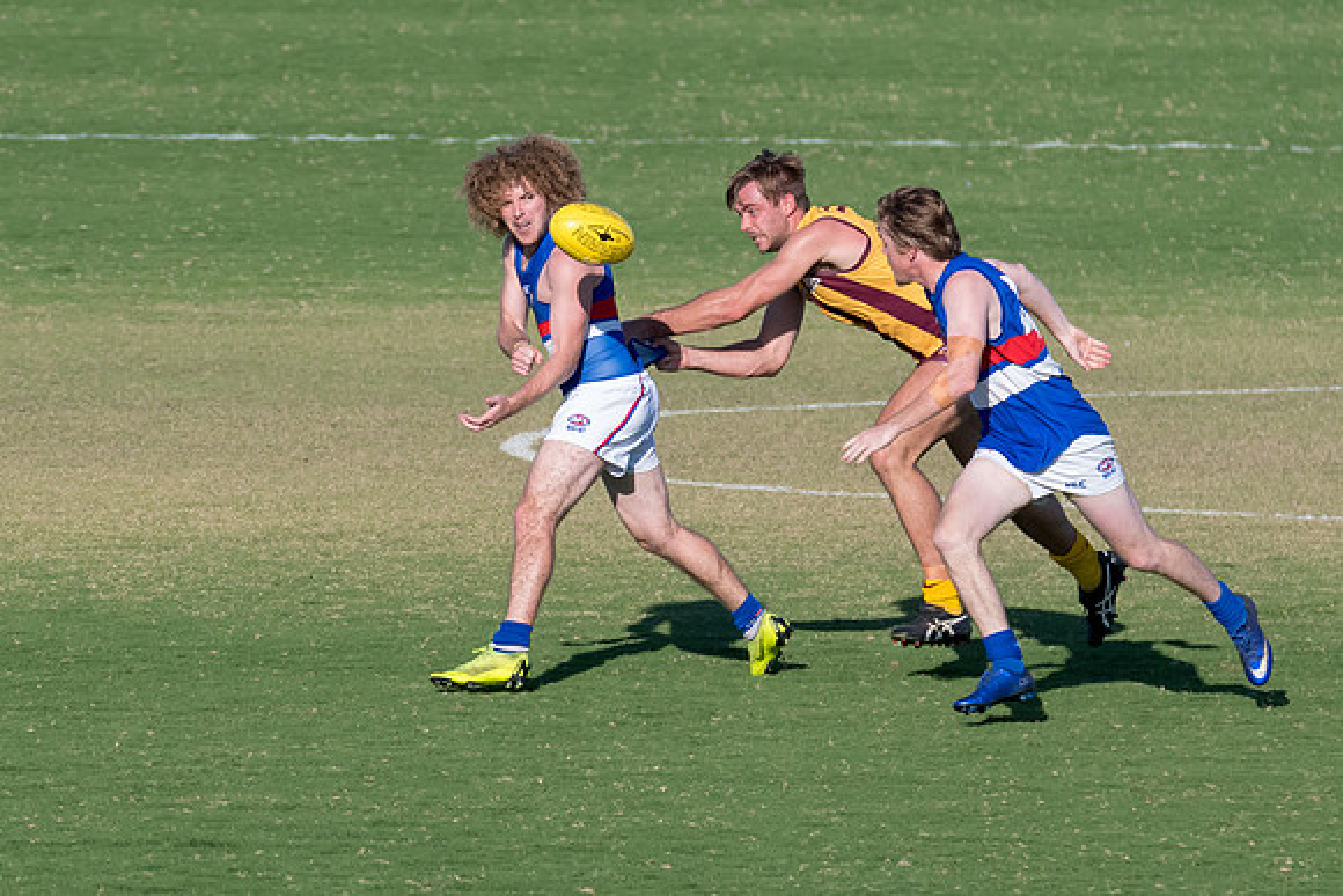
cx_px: 452
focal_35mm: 675
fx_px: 25170
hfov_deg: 3.1
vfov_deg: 2.0
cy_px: 385
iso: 800
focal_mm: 280
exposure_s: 1/3200
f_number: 7.1
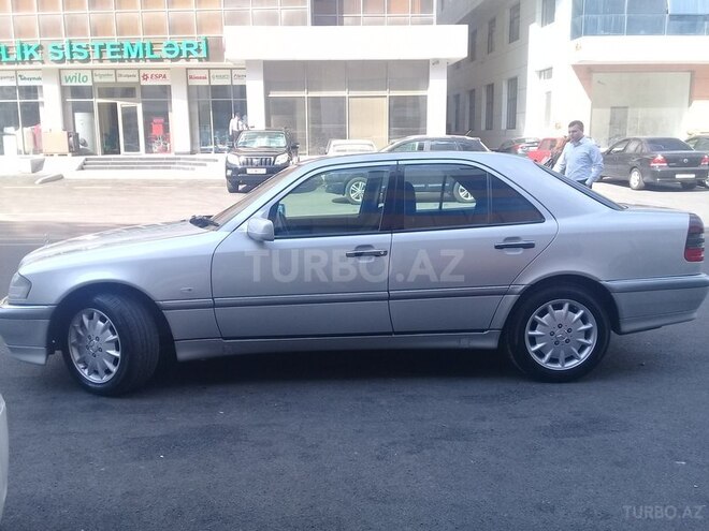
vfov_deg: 45.4
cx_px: 354
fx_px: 635
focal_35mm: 31
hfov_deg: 58.4
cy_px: 266
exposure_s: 1/271
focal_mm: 3.3
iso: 50
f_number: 2.2
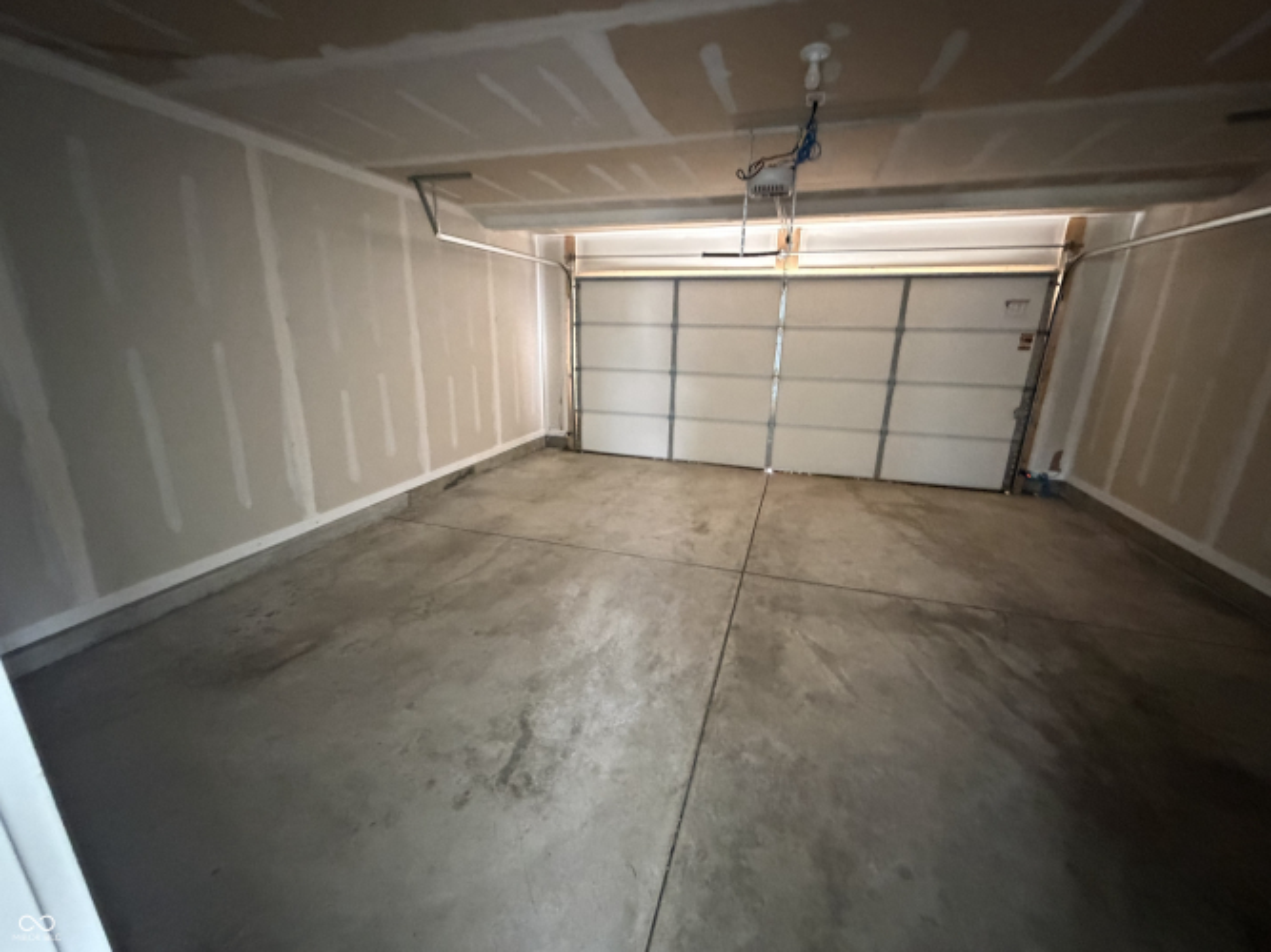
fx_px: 514
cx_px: 636
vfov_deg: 85.7
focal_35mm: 14
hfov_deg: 102.1
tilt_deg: -14.2
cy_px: 476
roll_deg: +0.3
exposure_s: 1/47
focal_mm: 2.22
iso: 1250
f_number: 2.2
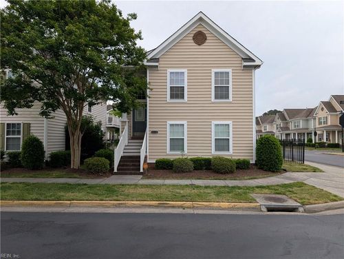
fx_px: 239
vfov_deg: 56.9
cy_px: 130
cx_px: 172
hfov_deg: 71.5
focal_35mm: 24
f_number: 1.68
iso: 23
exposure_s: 1/218
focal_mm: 6.9
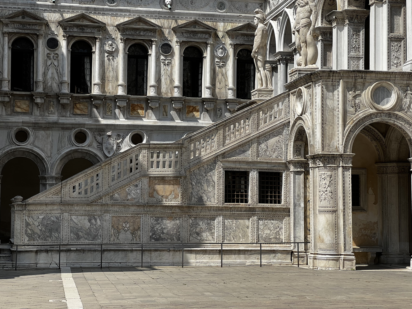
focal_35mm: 77
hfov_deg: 25.3
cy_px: 154
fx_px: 916
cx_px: 206
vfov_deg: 19.1
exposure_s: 1/809
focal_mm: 9
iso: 32
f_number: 2.8
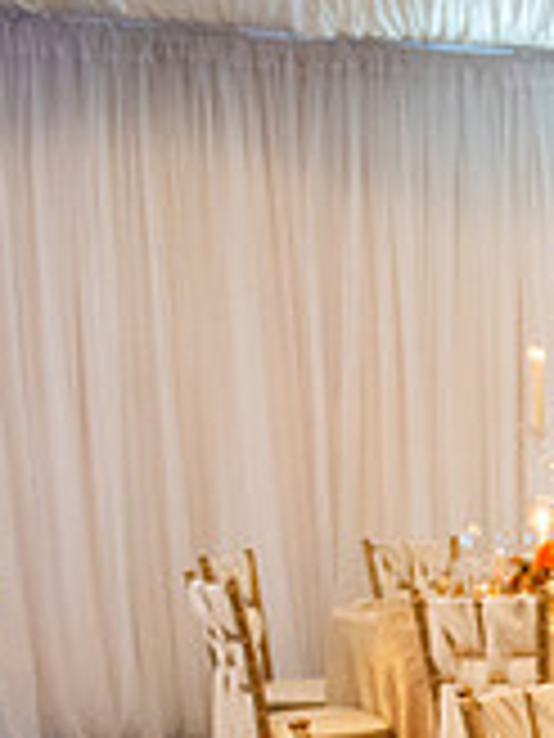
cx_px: 1135
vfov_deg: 21.7
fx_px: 1835
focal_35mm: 86
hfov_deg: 14.2
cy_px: 790
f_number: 3.2
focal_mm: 24
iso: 1600
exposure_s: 1/125
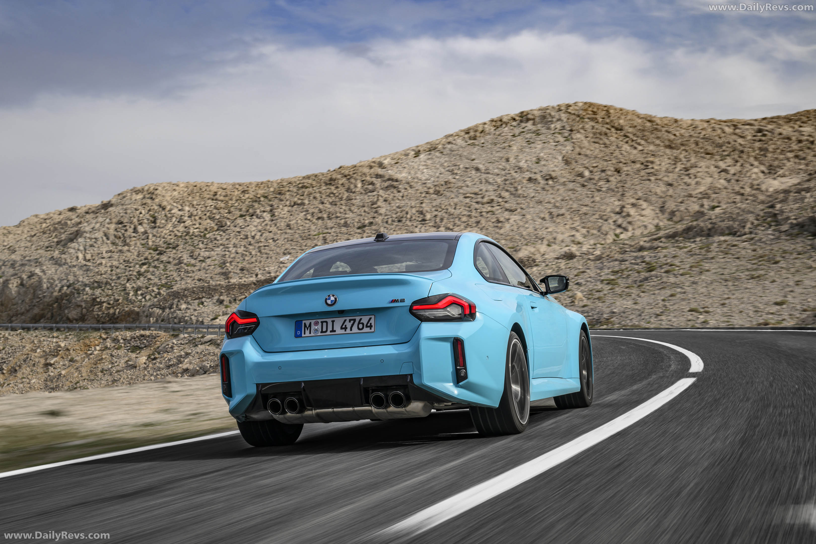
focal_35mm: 57
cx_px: 408
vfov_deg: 23.8
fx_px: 1292
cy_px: 272
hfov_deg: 35.1
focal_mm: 57
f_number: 10
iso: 80
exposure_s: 1/25
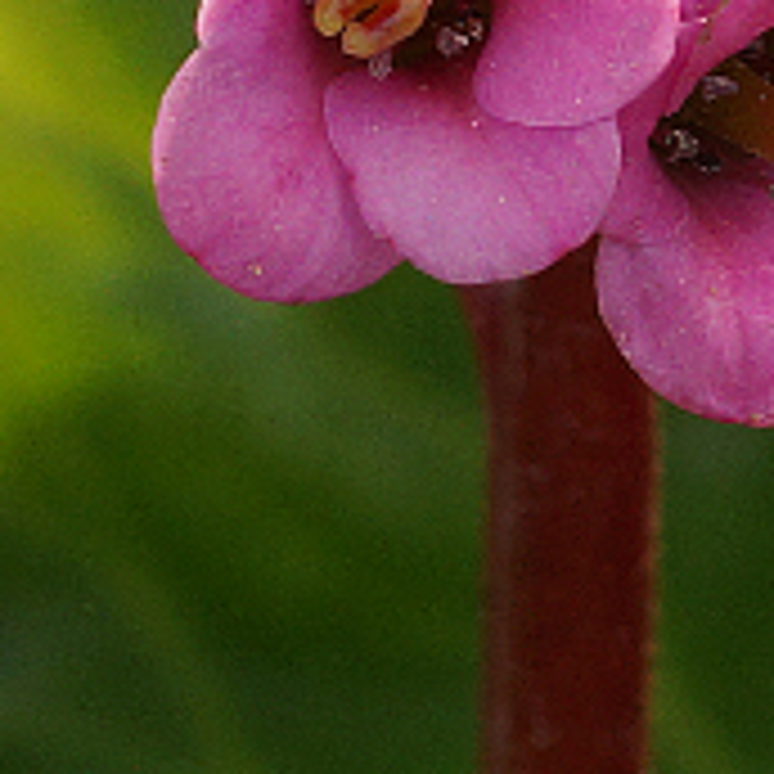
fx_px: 22489
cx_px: 558
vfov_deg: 2.0
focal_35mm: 889
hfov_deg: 2.0
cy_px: -392
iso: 200
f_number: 8
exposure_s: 1/160
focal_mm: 100
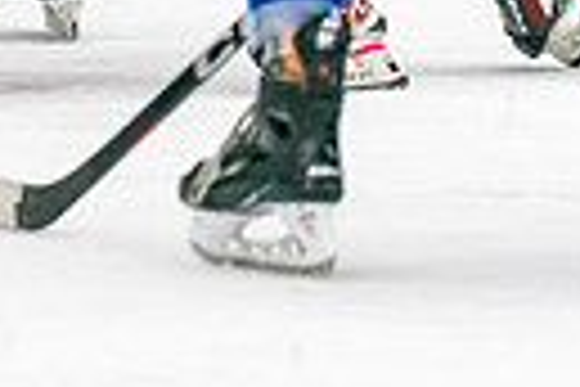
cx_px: -47
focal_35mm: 1014
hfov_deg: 2.0
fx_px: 16335
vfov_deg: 1.4
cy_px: -470
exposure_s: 1/1250
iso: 3200
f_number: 2.8
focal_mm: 200
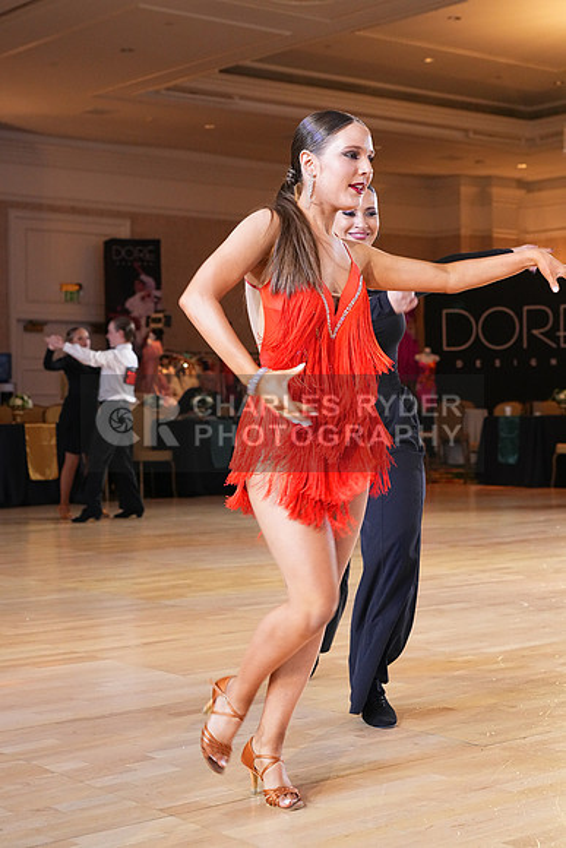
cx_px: 283
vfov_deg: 32.9
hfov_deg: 22.3
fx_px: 1438
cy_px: 424
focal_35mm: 61
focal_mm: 61
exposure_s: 1/200
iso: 5000
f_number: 5.6
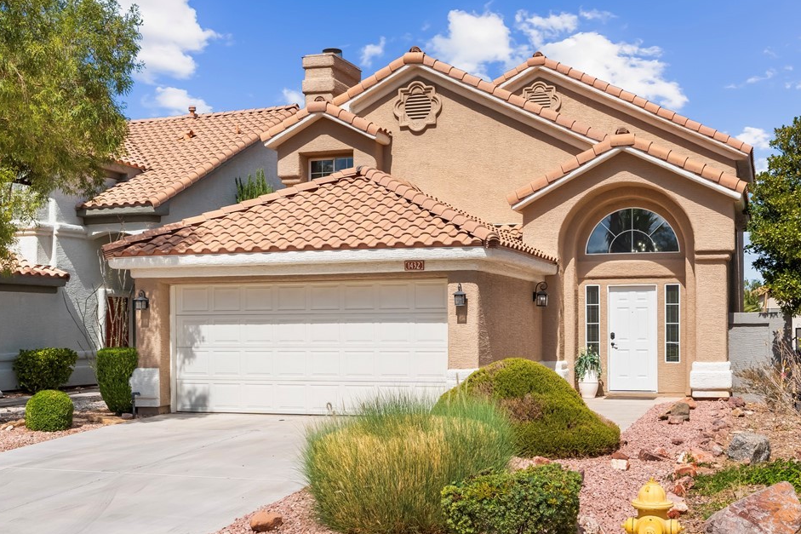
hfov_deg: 43.6
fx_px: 1001
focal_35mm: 45
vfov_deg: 29.8
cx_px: 439
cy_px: 286
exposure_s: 1/400
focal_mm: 26
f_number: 7.1
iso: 400
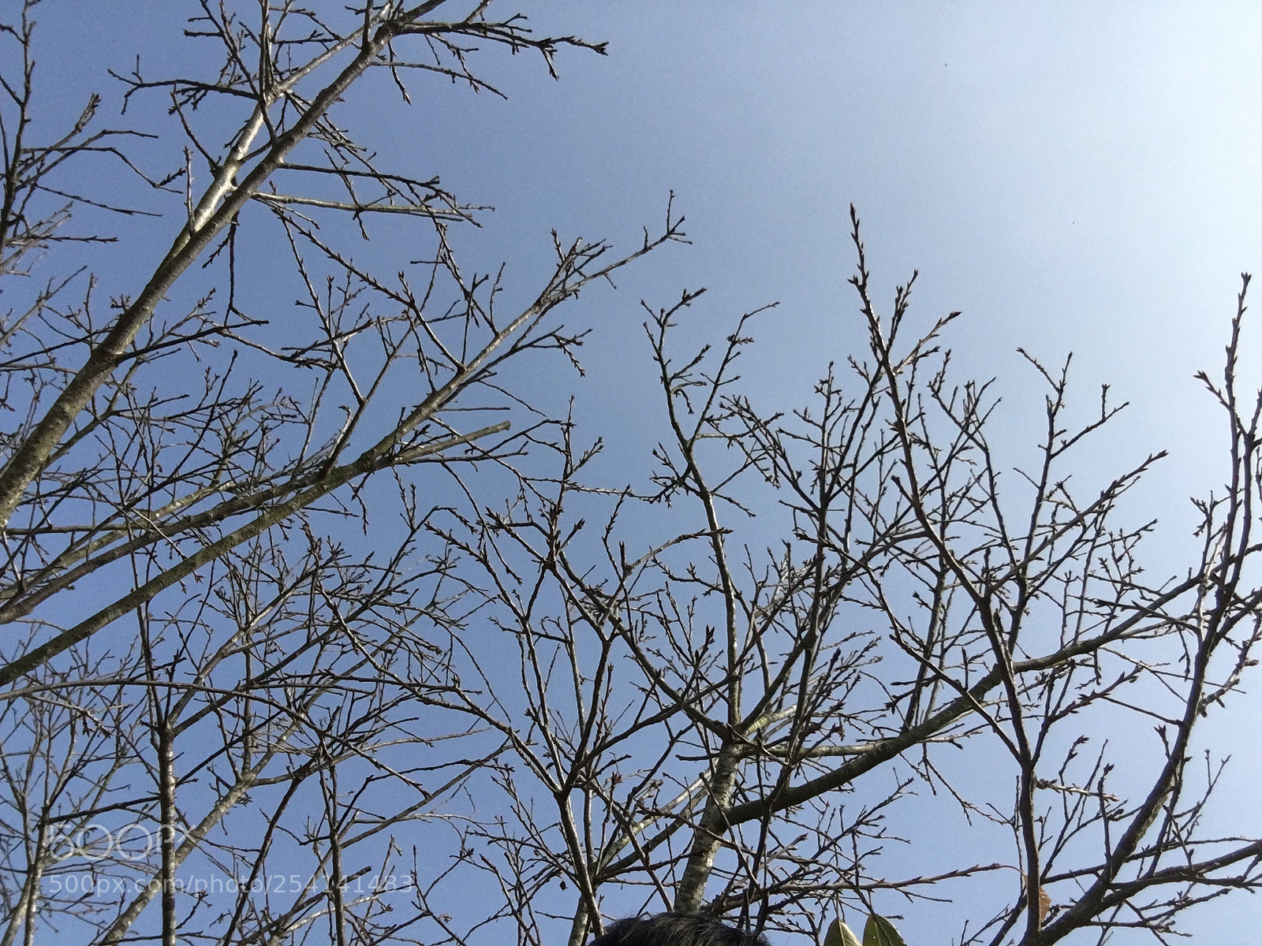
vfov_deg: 45.4
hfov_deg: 58.4
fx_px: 1130
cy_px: 473
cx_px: 631
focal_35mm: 31
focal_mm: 2.65
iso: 32
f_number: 2.2
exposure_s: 1/2315
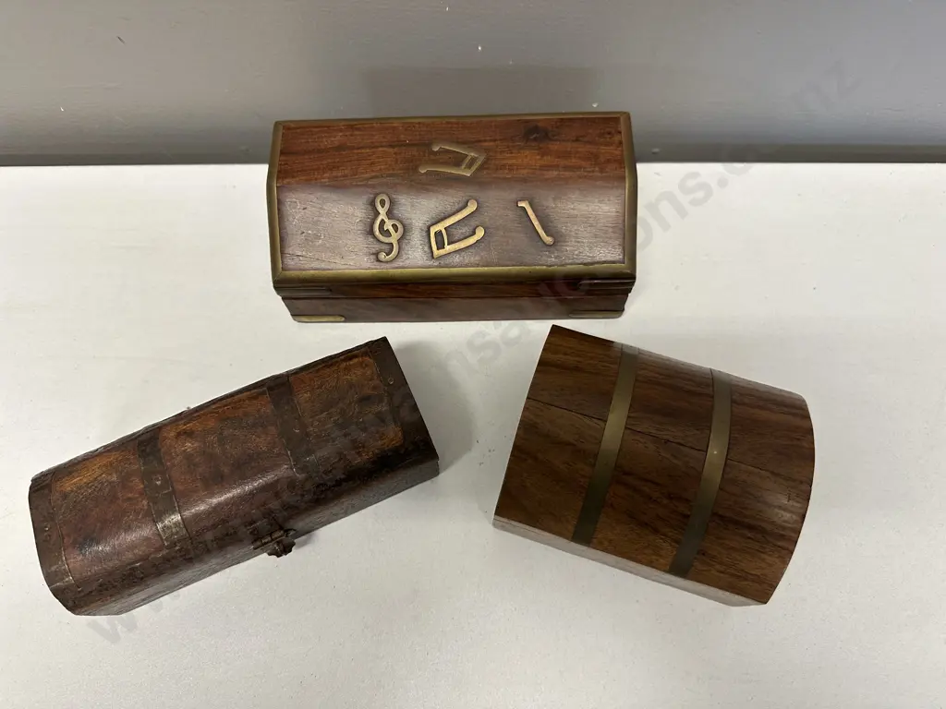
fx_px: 656
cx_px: 473
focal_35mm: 24
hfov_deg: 71.6
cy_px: 354
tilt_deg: -67.8
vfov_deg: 56.8
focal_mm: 6.86
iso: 160
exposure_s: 1/100
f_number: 1.78
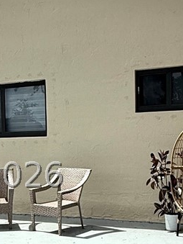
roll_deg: +1.1
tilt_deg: -3.6
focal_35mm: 66
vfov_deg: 29.0
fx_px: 464
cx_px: 21
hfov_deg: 21.8
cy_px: 175
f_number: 2.2
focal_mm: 2.22
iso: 50
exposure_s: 1/2320
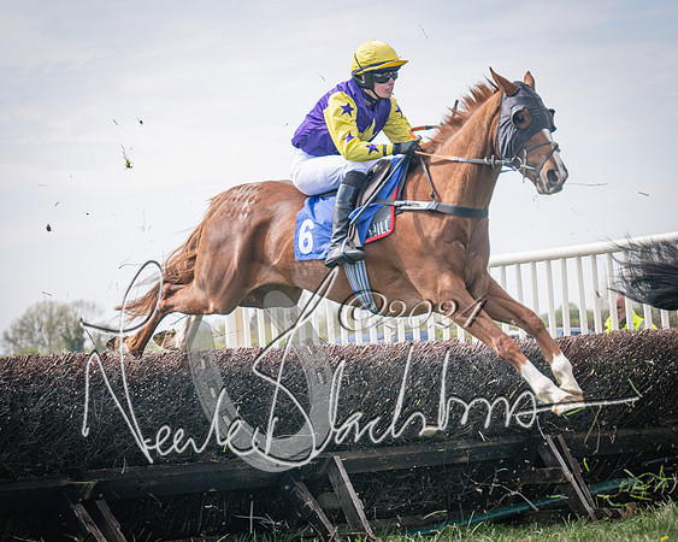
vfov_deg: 9.5
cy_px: 314
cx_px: 302
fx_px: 3272
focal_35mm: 163
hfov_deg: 11.8
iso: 200
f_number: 4
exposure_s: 1/2500
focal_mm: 98
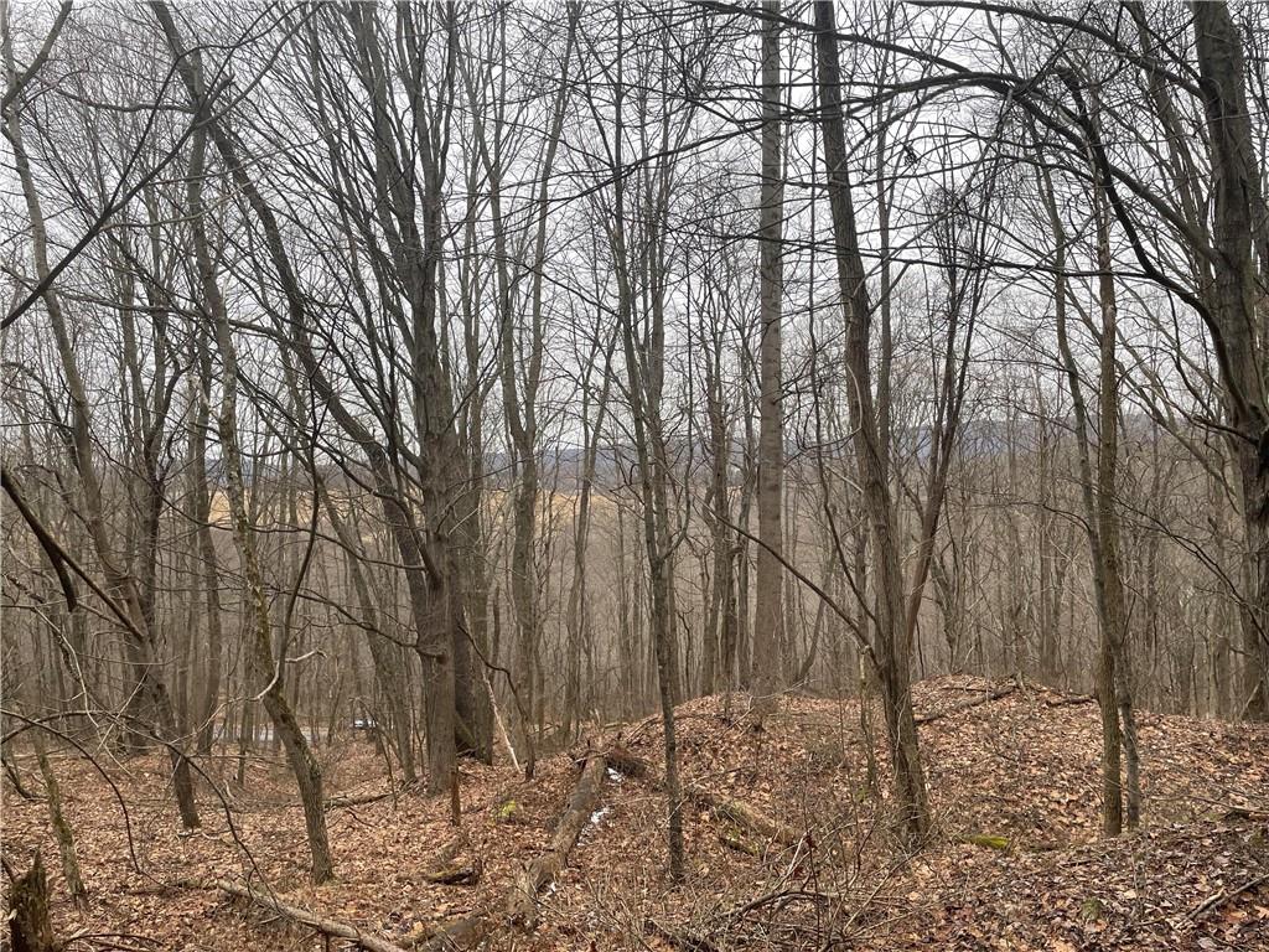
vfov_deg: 53.1
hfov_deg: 67.3
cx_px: 634
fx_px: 953
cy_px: 476
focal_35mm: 26
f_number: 1.6
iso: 32
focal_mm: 4.2
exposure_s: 1/278
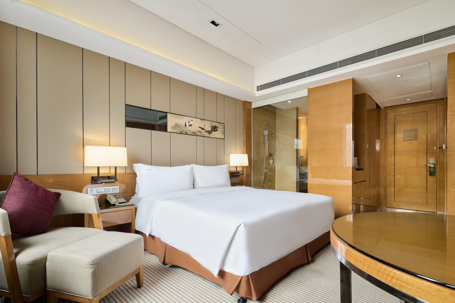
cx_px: 228
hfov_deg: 93.3
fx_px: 215
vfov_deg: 70.4
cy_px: 152
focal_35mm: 17
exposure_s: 1/1.3
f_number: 13
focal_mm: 17
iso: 100
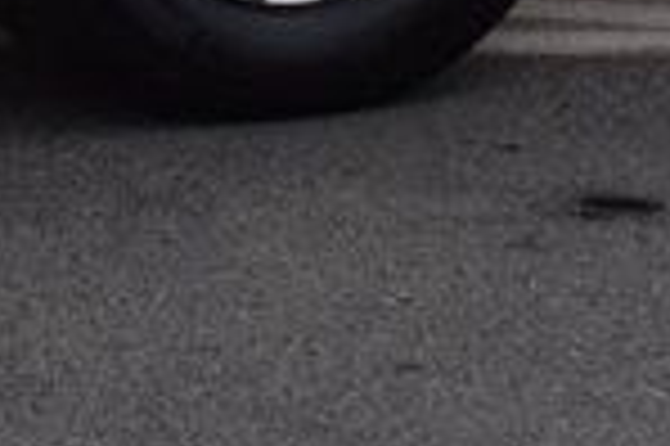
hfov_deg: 6.4
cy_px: -987
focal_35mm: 319
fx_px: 5938
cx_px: 36
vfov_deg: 4.1
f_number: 11
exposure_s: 1/500
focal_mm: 31
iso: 320
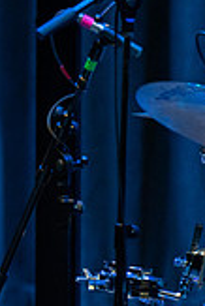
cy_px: 45
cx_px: -199
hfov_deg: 1.0
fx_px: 12051
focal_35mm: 1414
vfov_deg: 1.5
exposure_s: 1/320
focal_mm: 397
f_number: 7.1
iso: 3200
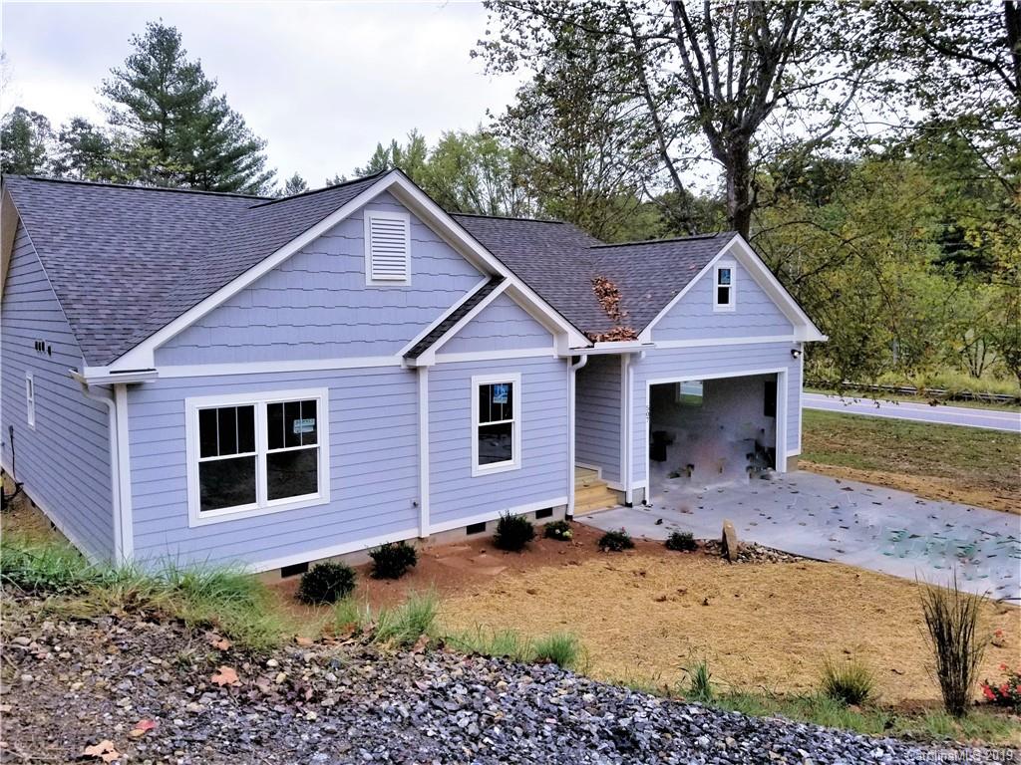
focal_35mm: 26
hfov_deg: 67.3
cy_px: 382
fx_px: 767
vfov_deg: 53.1
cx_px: 510
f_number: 1.7
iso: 50
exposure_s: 1/2494
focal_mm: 4.25
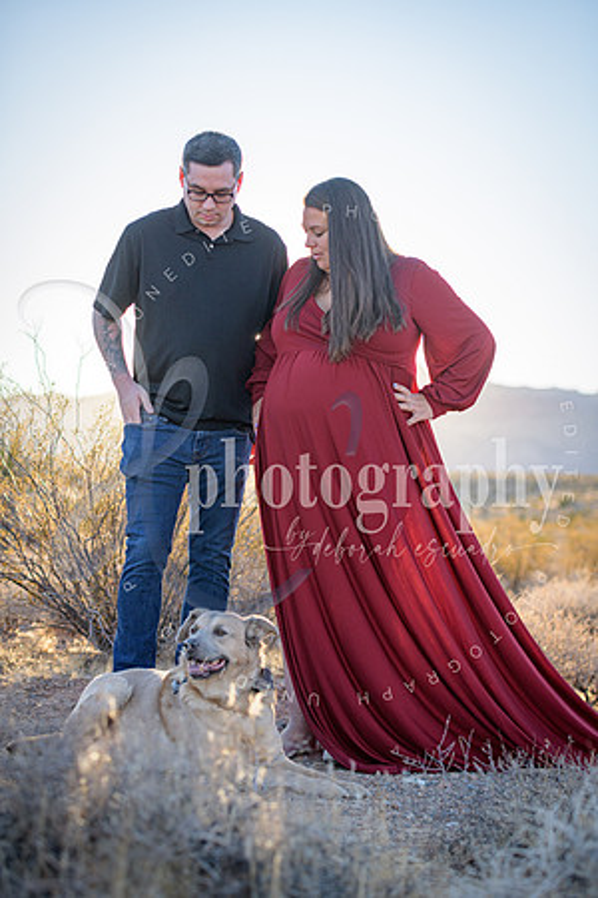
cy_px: 449
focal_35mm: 70
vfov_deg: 28.8
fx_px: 1744
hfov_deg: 19.5
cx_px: 299
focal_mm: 70
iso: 250
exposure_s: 1/1250
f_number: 3.5
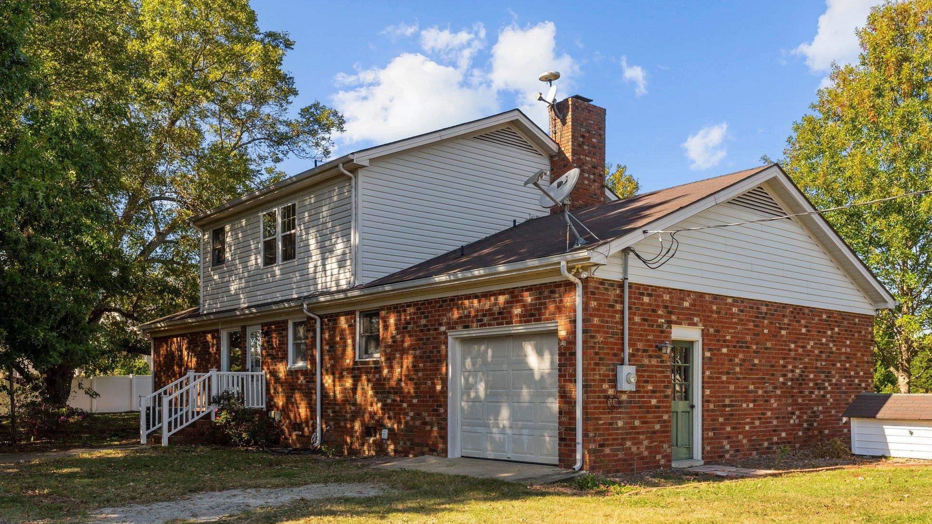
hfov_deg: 60.1
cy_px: 323
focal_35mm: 33
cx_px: 484
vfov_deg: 35.9
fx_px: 805
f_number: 8
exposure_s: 1/80
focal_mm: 29.5
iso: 100
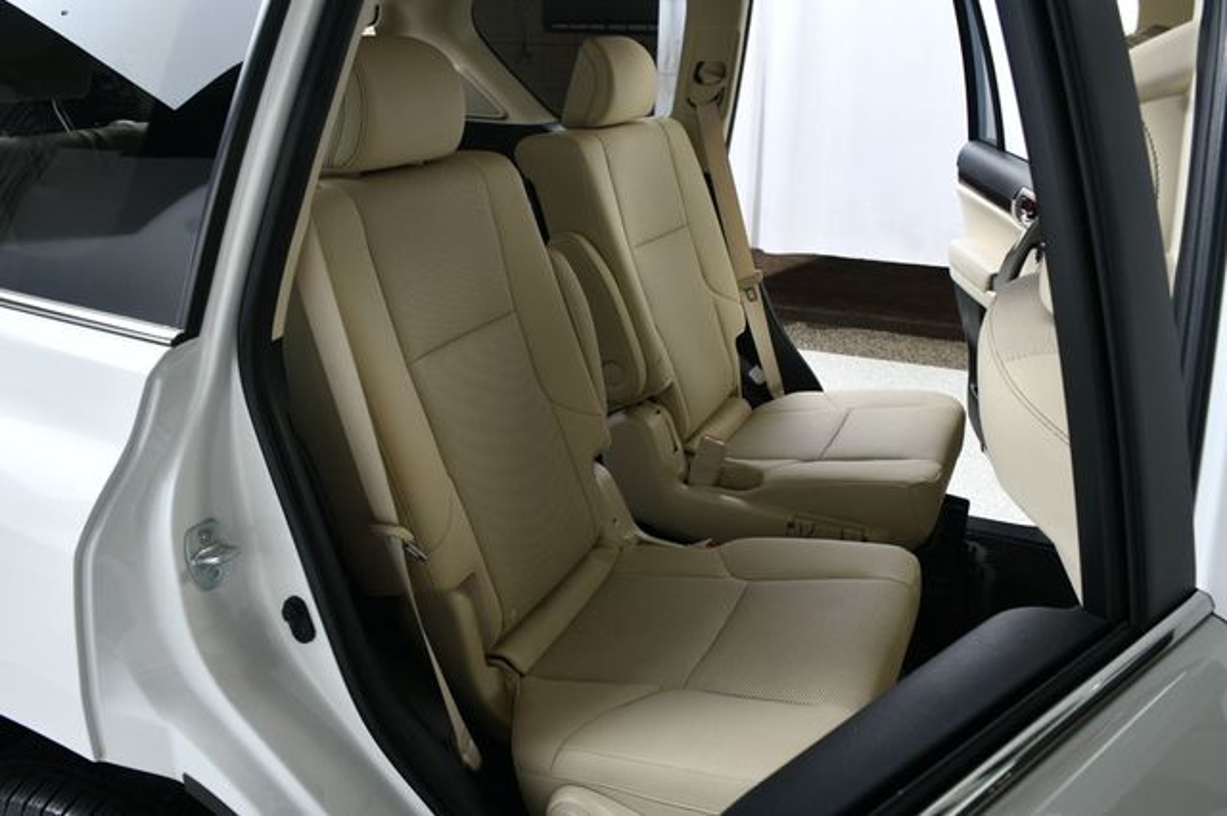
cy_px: 408
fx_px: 1022
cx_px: 614
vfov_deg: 43.6
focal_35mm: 30
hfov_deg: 62.0
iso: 100
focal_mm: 20
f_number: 9
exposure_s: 1/160
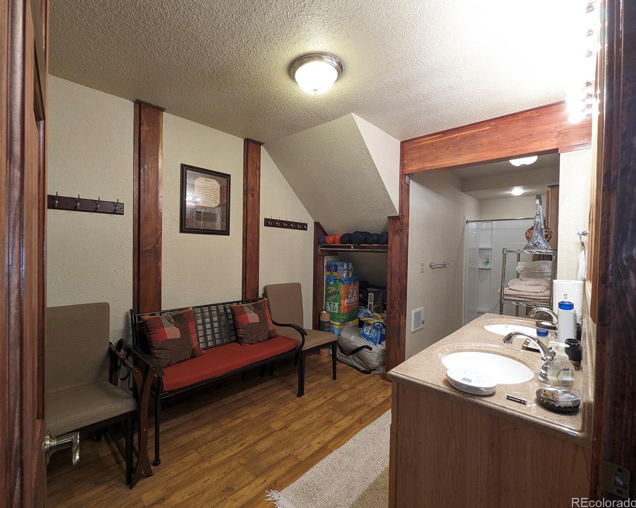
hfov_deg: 100.5
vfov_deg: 88.0
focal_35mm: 14
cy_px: 249
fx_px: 263
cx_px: 292
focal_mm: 1.95
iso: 55
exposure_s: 1/15
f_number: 2.2
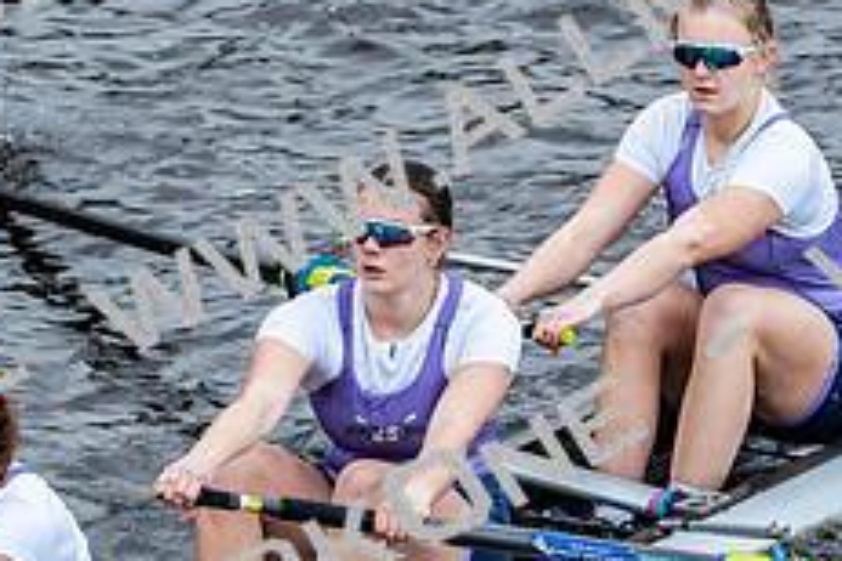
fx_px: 26498
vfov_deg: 1.2
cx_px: 539
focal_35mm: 1133
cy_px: 362
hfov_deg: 1.8
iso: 2000
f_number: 6.3
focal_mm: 452
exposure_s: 1/1250
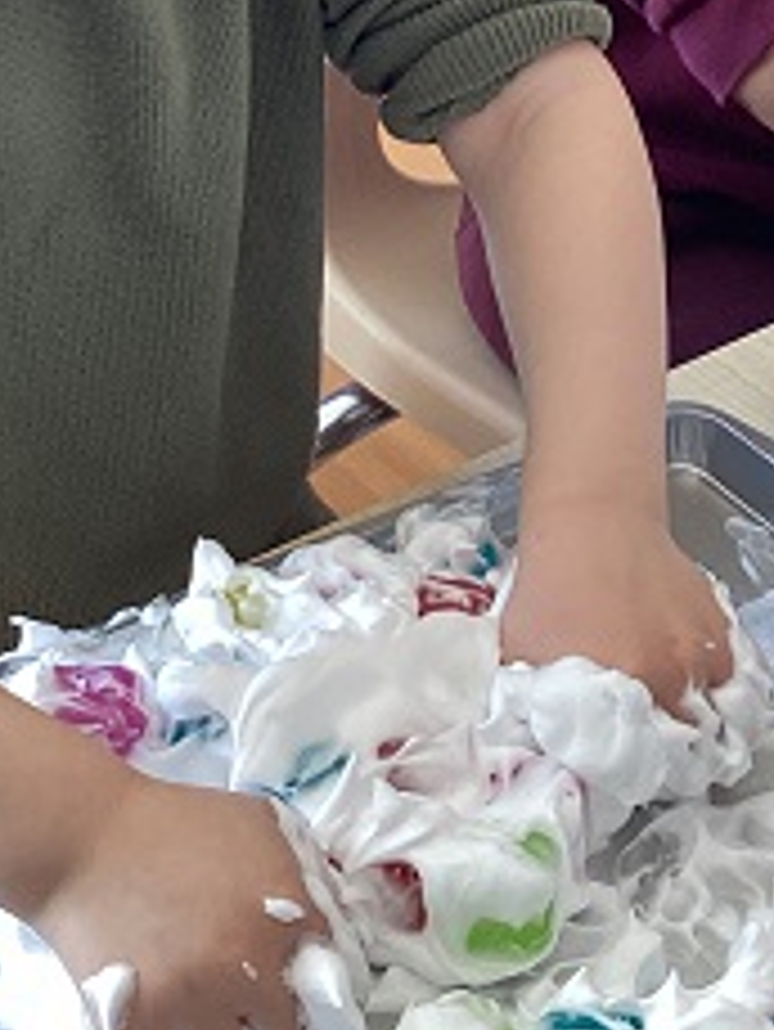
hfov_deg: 16.3
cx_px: 585
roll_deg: -12.2
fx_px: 2681
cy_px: 292
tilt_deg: -33.1
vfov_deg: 21.6
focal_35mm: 90
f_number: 2.4
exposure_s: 1/50
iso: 80
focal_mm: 3.3
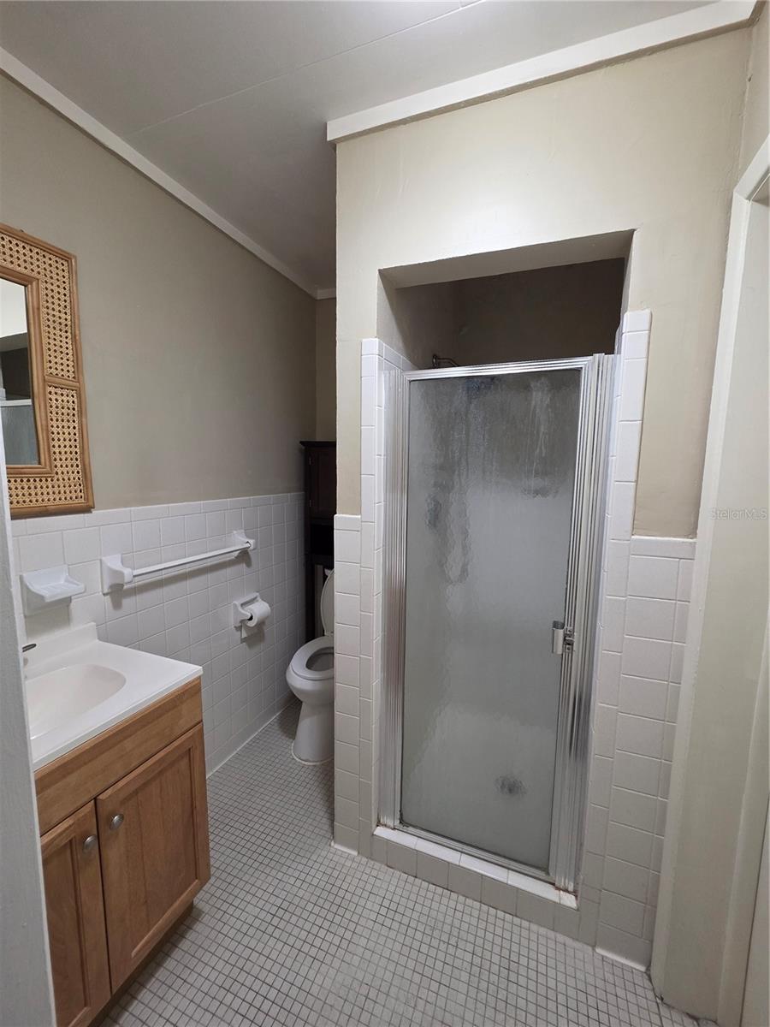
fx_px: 386
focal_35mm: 13
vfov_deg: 106.2
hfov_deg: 89.9
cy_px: 514
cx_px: 385
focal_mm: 2.2
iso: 200
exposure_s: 1/120
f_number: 1.9
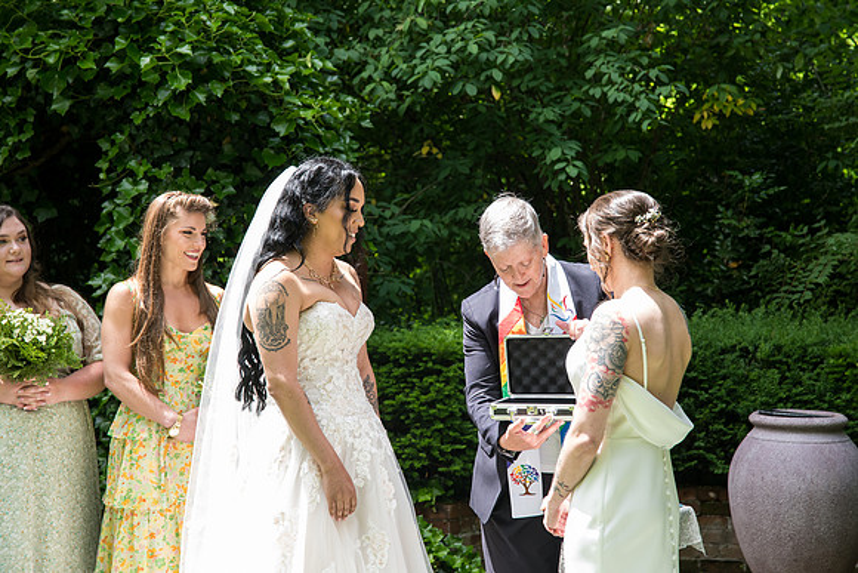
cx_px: 429
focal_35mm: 70
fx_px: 1669
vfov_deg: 19.5
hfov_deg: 28.8
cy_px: 286
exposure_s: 1/400
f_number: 5
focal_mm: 70
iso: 500
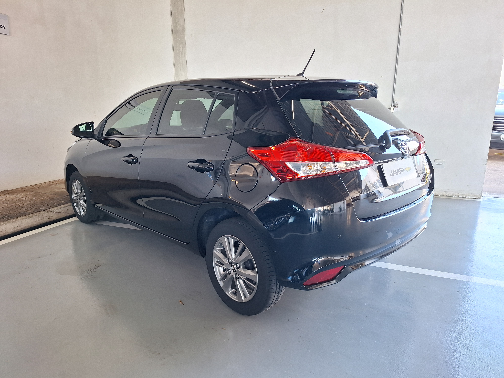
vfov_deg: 58.9
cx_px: 252
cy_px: 189
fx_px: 335
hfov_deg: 73.9
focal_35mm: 23
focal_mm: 5.54
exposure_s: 1/60
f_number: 1.8
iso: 50
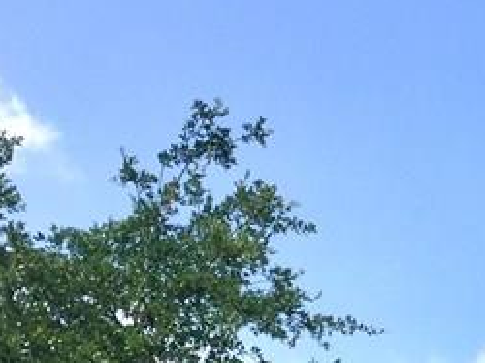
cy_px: 427
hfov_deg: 15.1
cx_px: 772
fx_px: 1666
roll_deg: -4.9
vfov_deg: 12.2
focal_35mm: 119
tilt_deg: +13.6
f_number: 2.2
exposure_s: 1/1522
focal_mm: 4.15
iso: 32
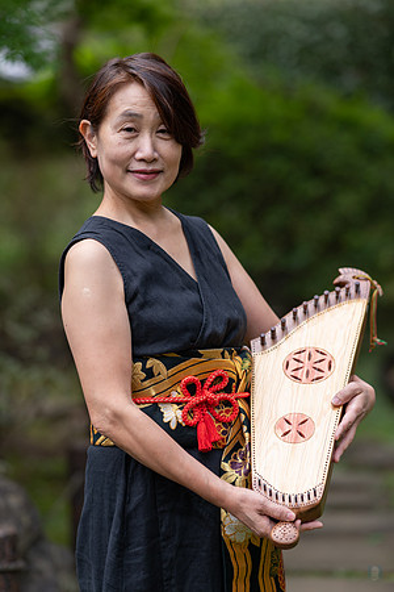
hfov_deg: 13.0
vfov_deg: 19.5
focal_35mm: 105
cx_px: 197
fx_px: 1724
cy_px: 296
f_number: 2.2
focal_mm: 105
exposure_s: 1/250
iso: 125
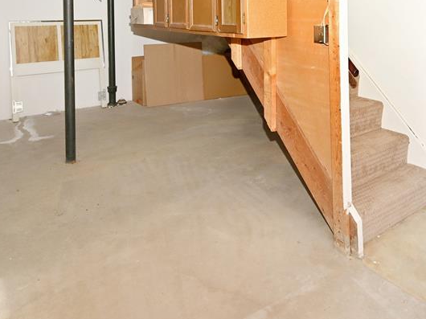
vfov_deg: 50.7
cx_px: 285
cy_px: 78
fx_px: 320
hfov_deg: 65.5
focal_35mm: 26
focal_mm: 14
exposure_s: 1/60
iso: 250
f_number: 8
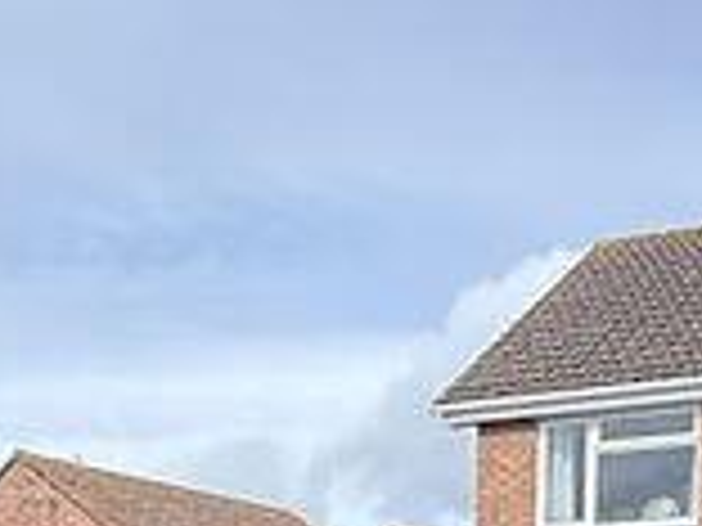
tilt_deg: -8.1
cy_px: 1065
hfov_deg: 21.3
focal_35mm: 92
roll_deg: -0.3
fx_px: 1866
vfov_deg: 13.6
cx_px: 306
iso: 50
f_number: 2.2
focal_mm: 2.22
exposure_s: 1/579
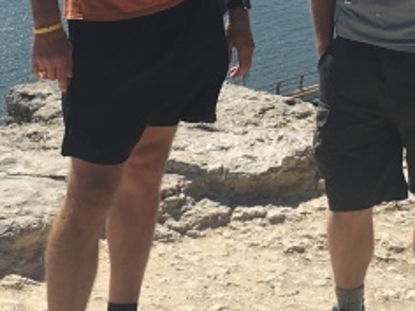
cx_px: 195
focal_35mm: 126
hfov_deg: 15.6
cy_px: -209
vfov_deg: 11.1
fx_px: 1511
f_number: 2.2
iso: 25
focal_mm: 4.15
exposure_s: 1/1570
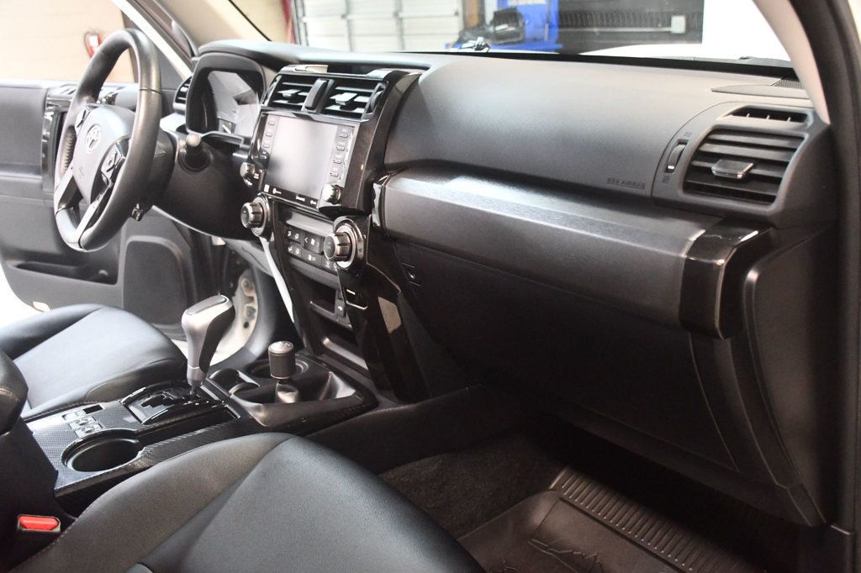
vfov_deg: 38.9
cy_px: 286
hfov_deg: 55.8
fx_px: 813
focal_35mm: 34
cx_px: 430
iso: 8000
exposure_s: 1/60
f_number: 3.8
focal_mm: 23
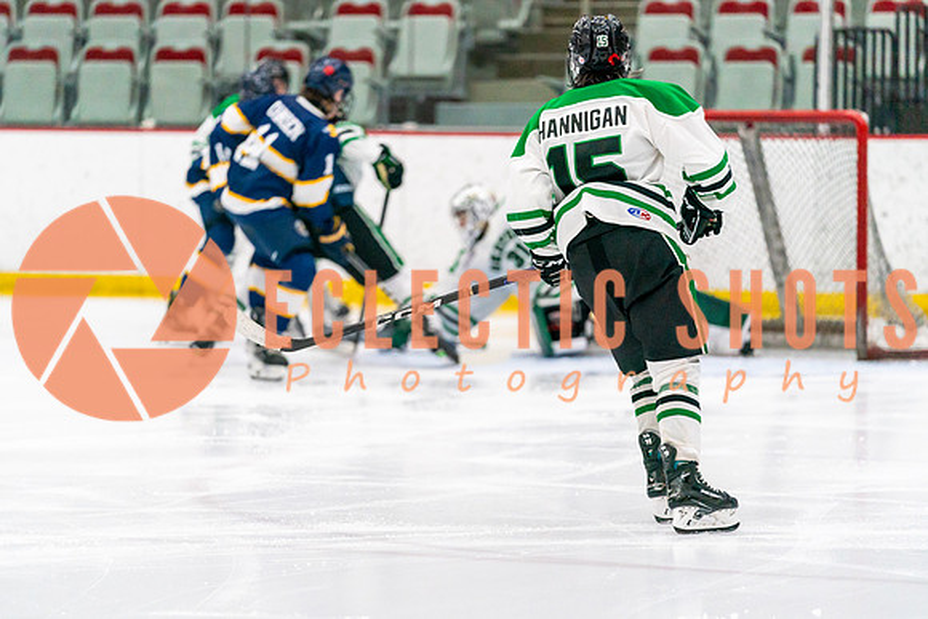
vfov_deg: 6.1
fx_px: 5781
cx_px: 437
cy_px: 346
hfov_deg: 9.2
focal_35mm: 224
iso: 3200
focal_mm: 200
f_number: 2.8
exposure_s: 1/1250
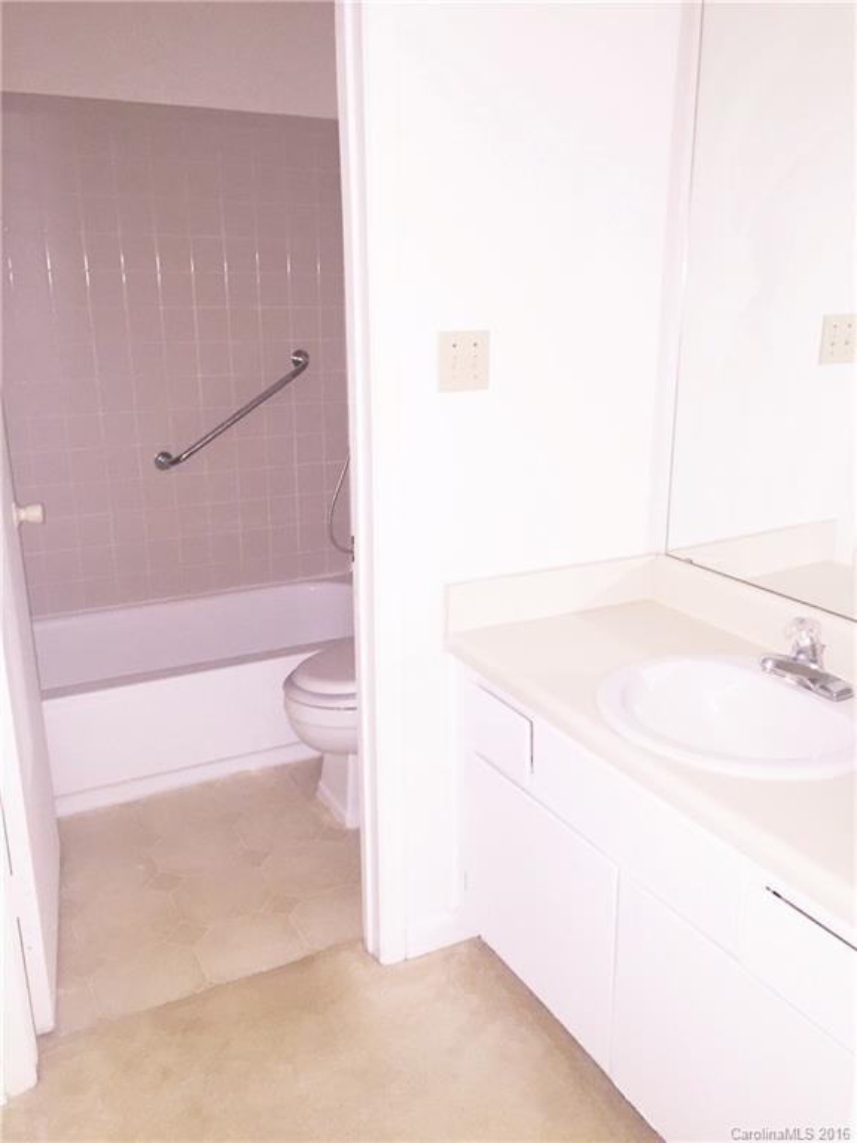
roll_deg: +0.2
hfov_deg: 48.2
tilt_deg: -16.6
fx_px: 957
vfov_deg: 61.7
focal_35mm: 29
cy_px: 572
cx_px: 428
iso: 100
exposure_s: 1/16
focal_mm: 4.15
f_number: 2.2
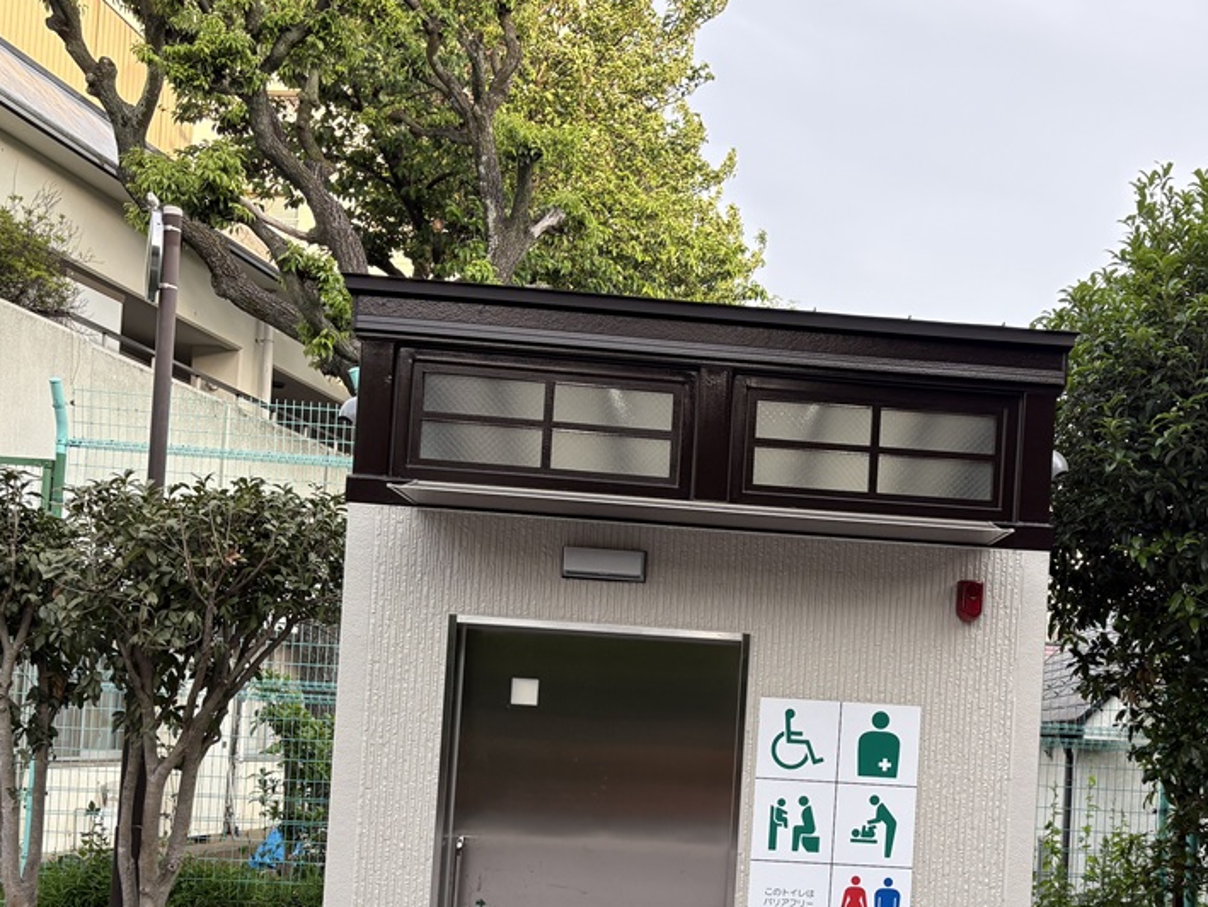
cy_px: 687
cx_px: 823
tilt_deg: +2.2
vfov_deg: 32.2
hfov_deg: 42.3
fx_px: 1536
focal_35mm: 44
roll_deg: -2.2
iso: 50
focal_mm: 5.96
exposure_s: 1/146
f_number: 1.6
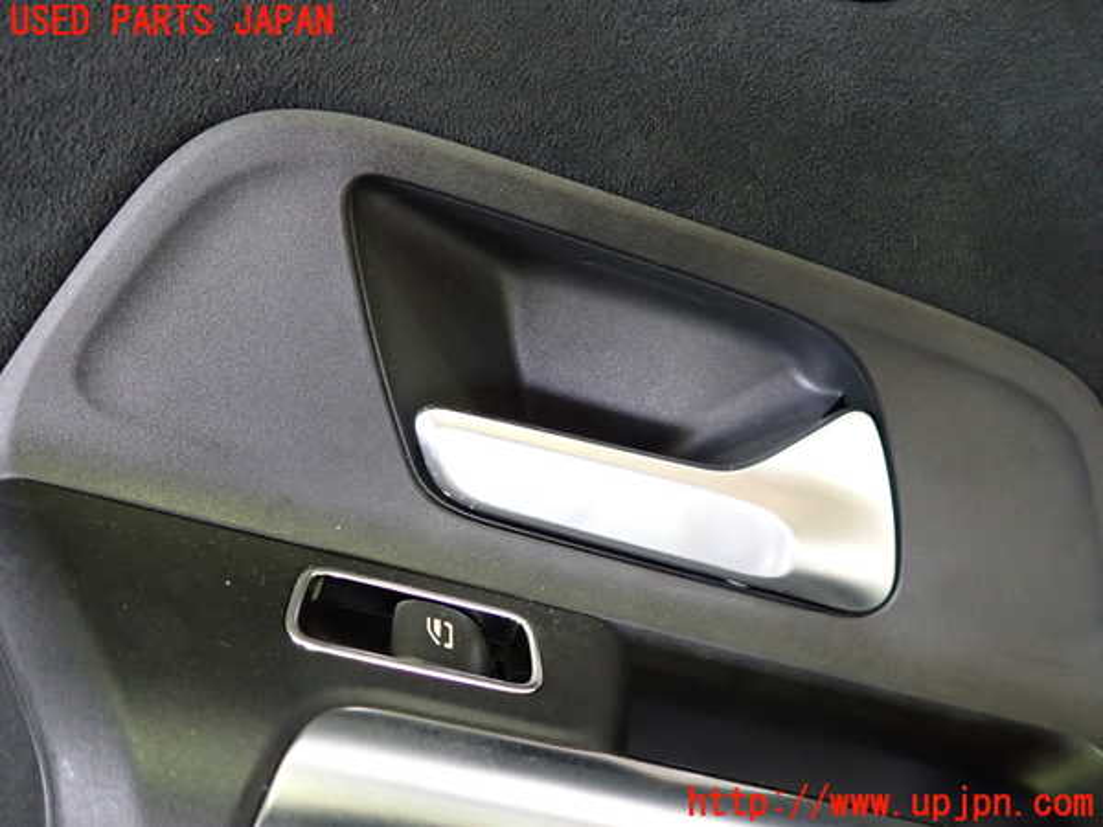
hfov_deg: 69.4
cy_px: 414
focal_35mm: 25
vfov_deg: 54.9
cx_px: 552
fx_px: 797
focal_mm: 4.5
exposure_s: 1/30
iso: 500
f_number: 2
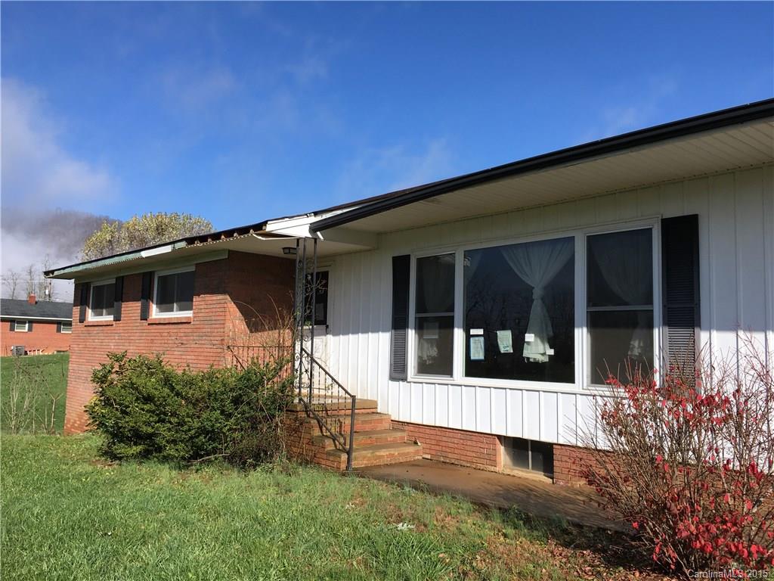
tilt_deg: +4.0
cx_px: 387
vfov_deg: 48.2
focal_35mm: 29
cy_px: 290
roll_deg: -2.7
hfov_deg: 61.7
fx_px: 648
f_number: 2.2
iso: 32
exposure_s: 1/1672
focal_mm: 4.15
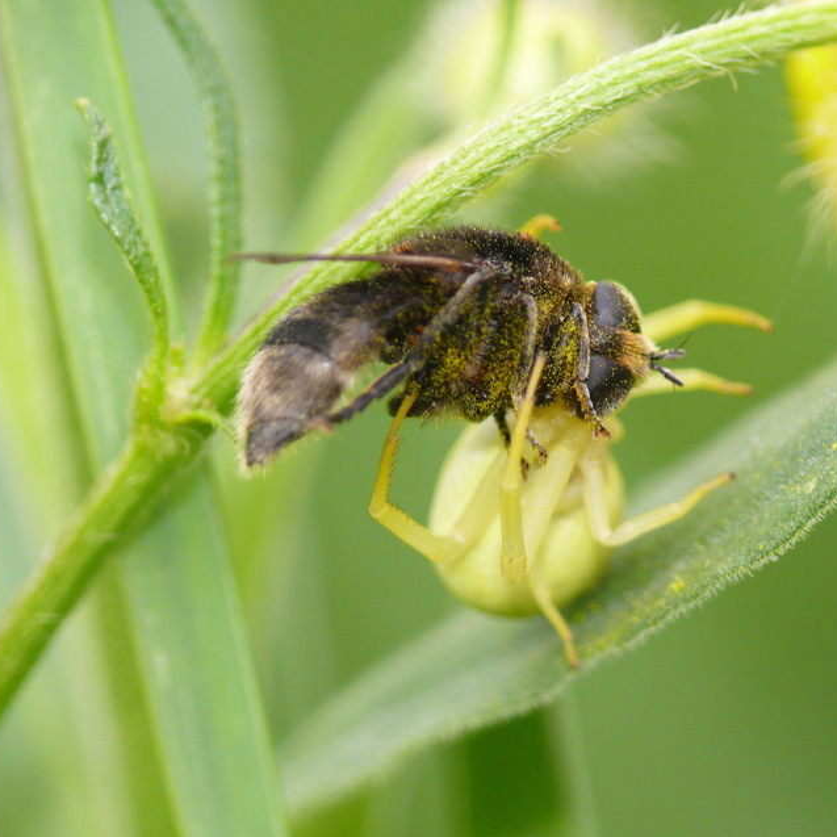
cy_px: 419
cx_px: 542
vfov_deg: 6.8
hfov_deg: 6.8
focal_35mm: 258
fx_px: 7058
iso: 200
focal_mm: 46
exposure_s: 1/160
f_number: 4
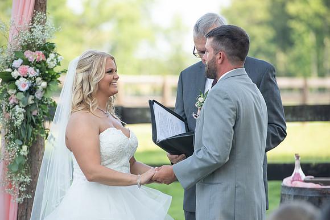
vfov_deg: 6.9
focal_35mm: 200
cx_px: 165
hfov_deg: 10.3
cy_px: 110
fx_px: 1834
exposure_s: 1/640
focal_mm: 200
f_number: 4
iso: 320
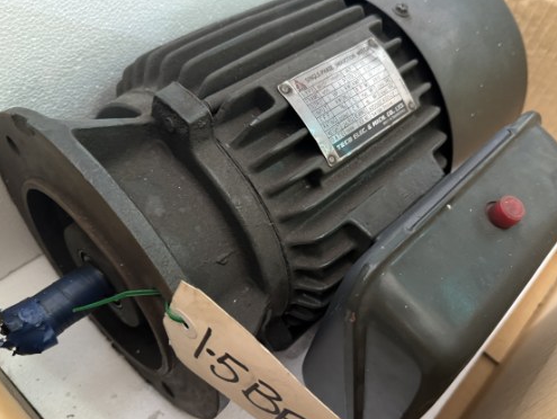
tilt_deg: -50.9
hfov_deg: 58.1
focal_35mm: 31
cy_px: 230
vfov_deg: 45.4
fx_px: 499
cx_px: 315
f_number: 1.78
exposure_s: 1/50
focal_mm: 6.76
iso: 640
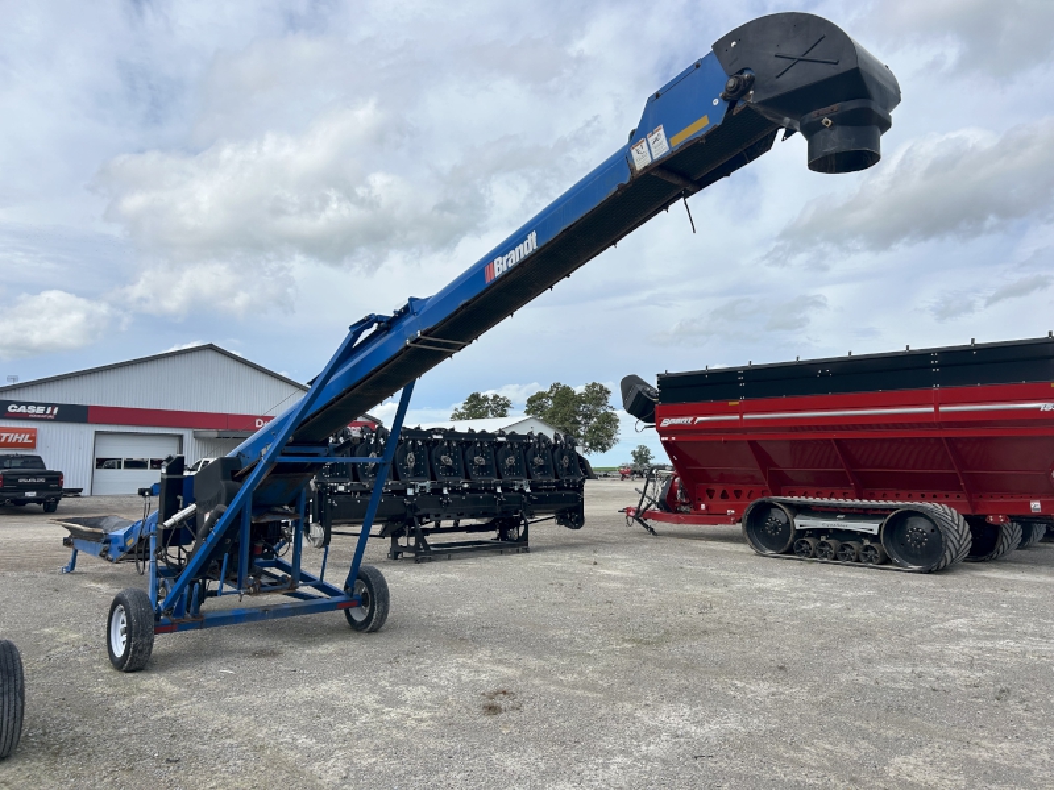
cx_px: 527
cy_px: 395
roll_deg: +0.1
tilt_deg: +7.2
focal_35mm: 26
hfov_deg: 67.3
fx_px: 792
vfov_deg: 53.1
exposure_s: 1/5882
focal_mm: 5.7
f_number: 1.5
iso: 50
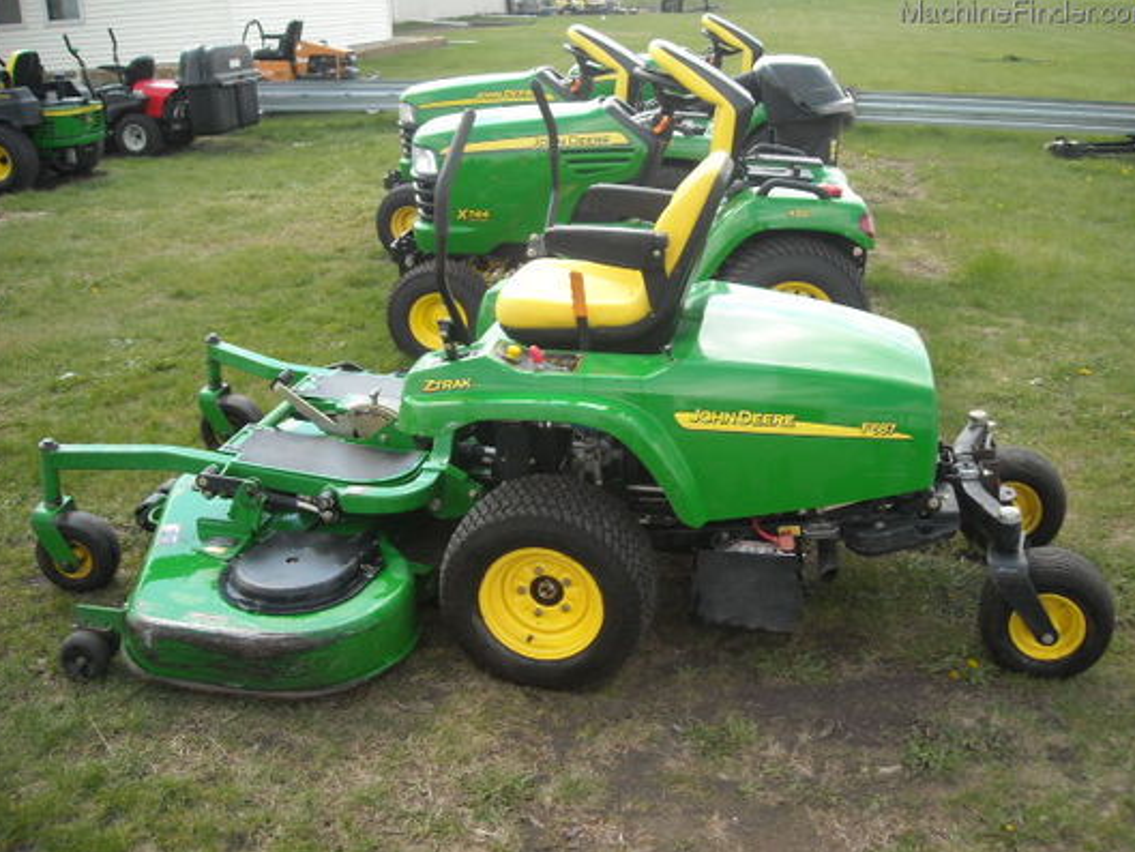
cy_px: 418
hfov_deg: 51.3
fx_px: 1181
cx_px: 571
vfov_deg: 39.7
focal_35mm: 36
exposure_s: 1/272
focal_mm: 5.7
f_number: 2.8
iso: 64
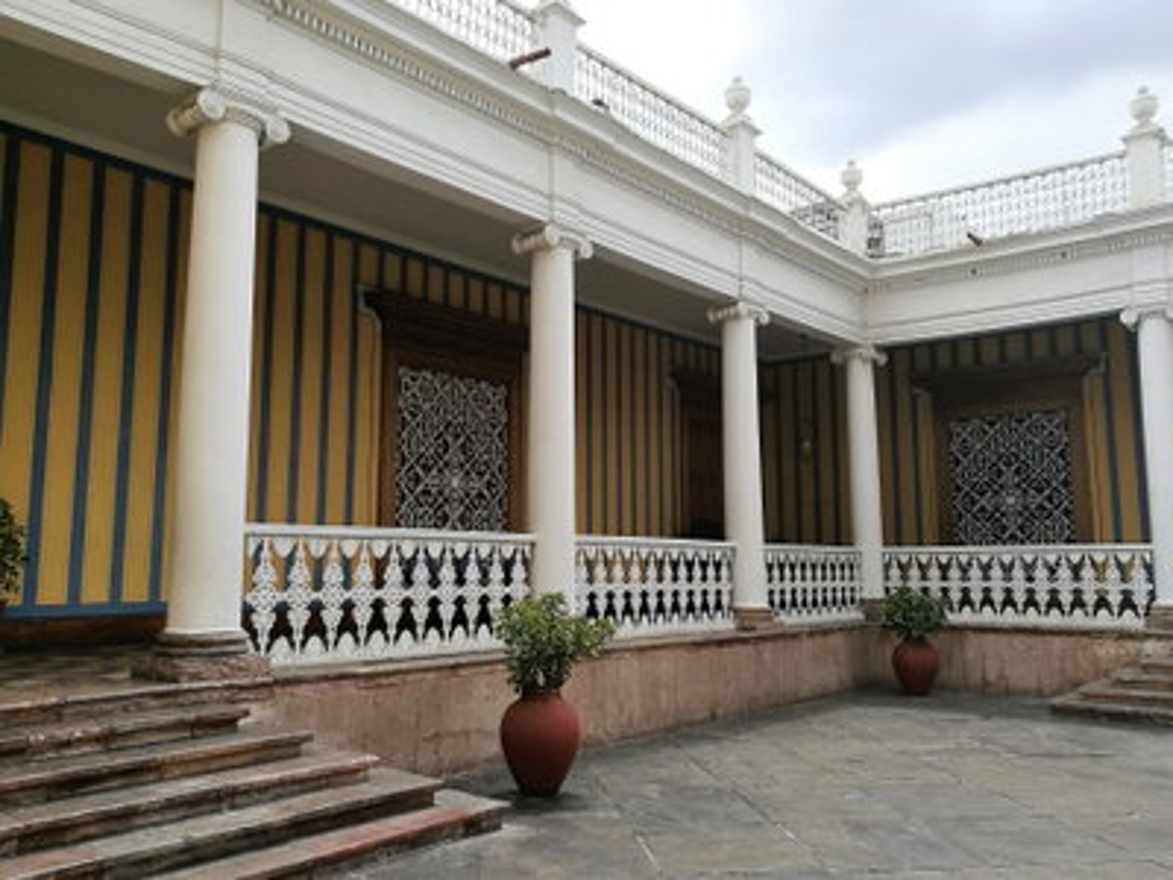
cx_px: 586
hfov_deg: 65.3
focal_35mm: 27
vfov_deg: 51.4
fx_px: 915
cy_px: 440
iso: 50
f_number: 2.2
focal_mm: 4.5
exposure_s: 1/637
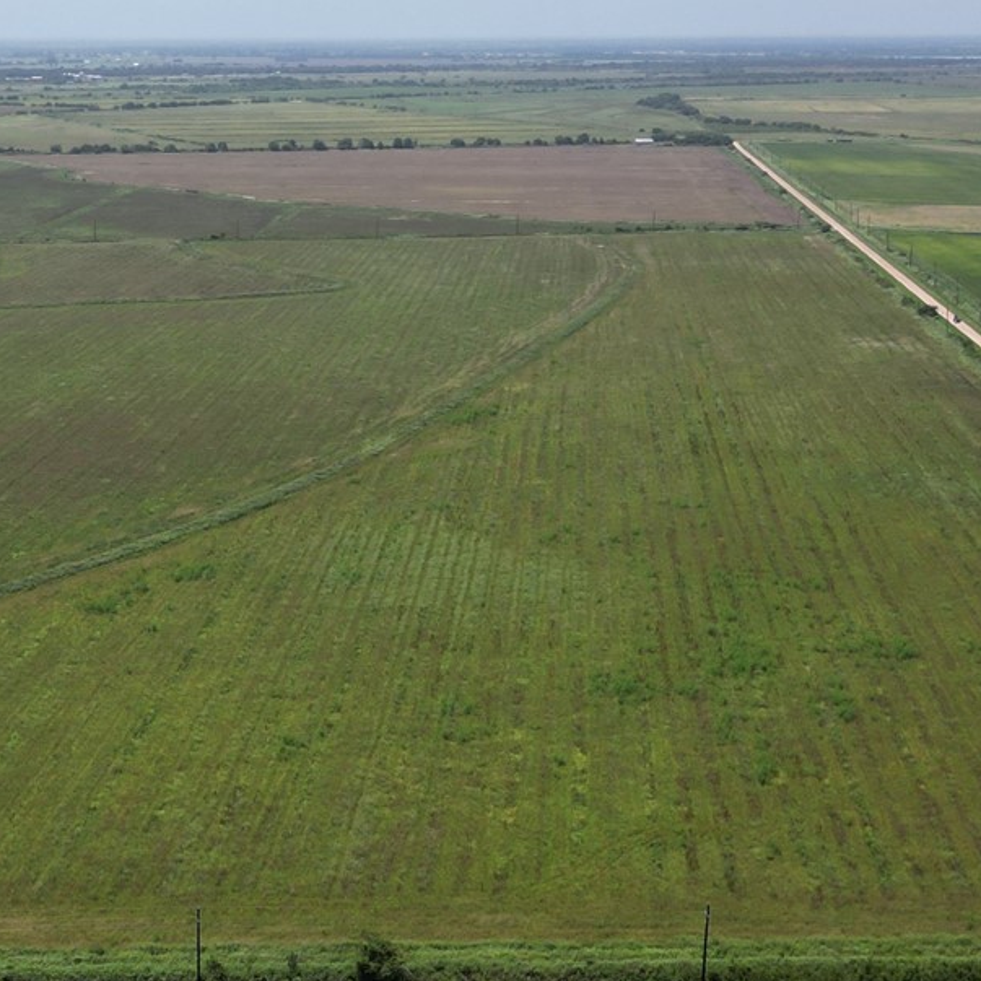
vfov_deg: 24.0
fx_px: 2308
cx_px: 151
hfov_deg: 23.5
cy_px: 415
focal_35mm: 72
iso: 100
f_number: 1.7
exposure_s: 1/3000
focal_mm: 6.72
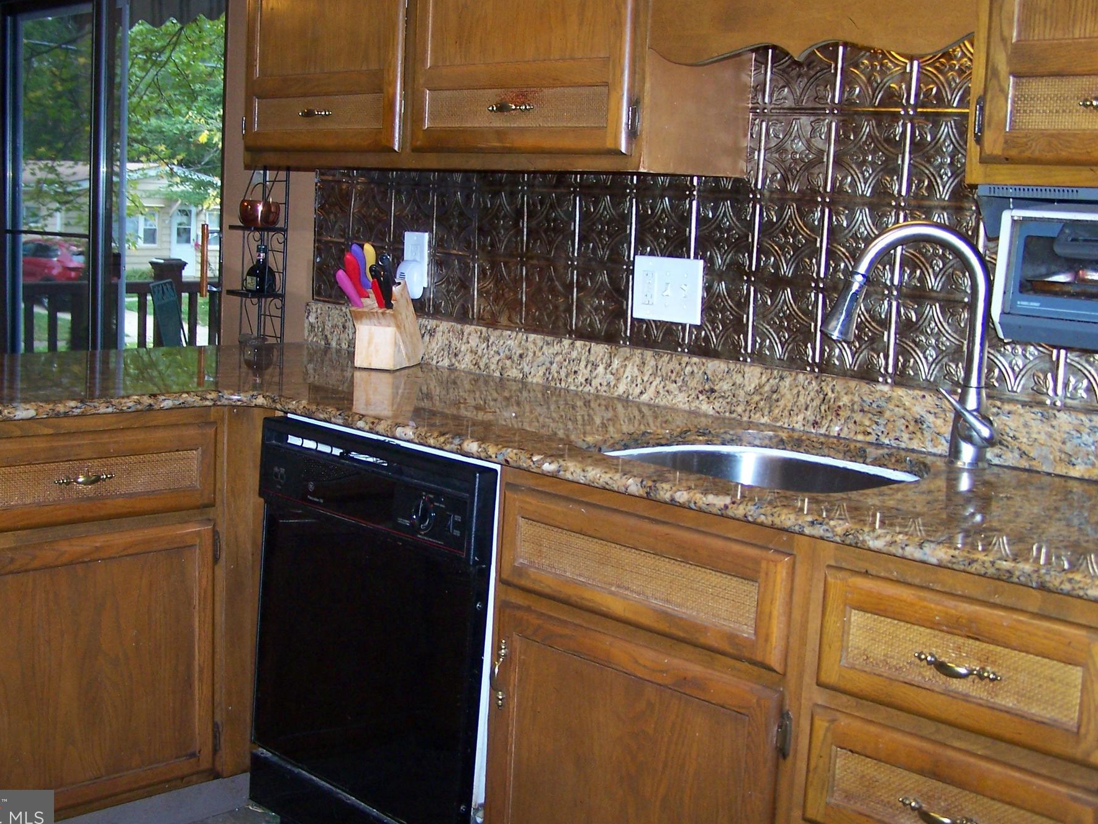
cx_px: 534
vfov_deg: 32.9
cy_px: 364
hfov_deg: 42.9
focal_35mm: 44
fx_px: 1396
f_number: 2.8
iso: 140
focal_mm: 6.3
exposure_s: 1/60
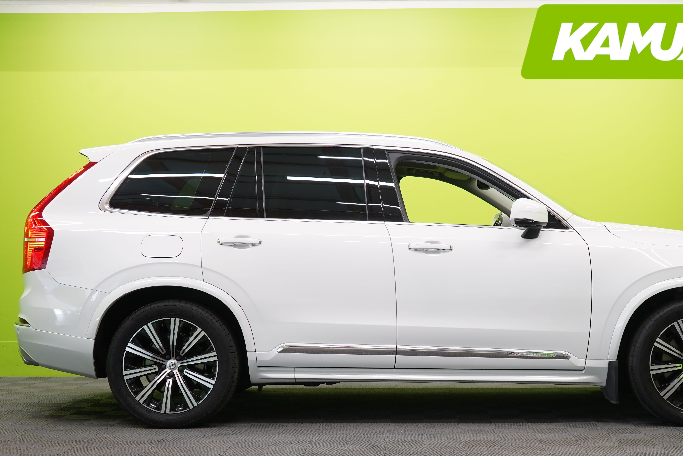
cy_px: 267
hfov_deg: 35.5
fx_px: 1062
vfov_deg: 24.2
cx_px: 413
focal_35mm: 56
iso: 400
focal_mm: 44
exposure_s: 1/30
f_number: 5
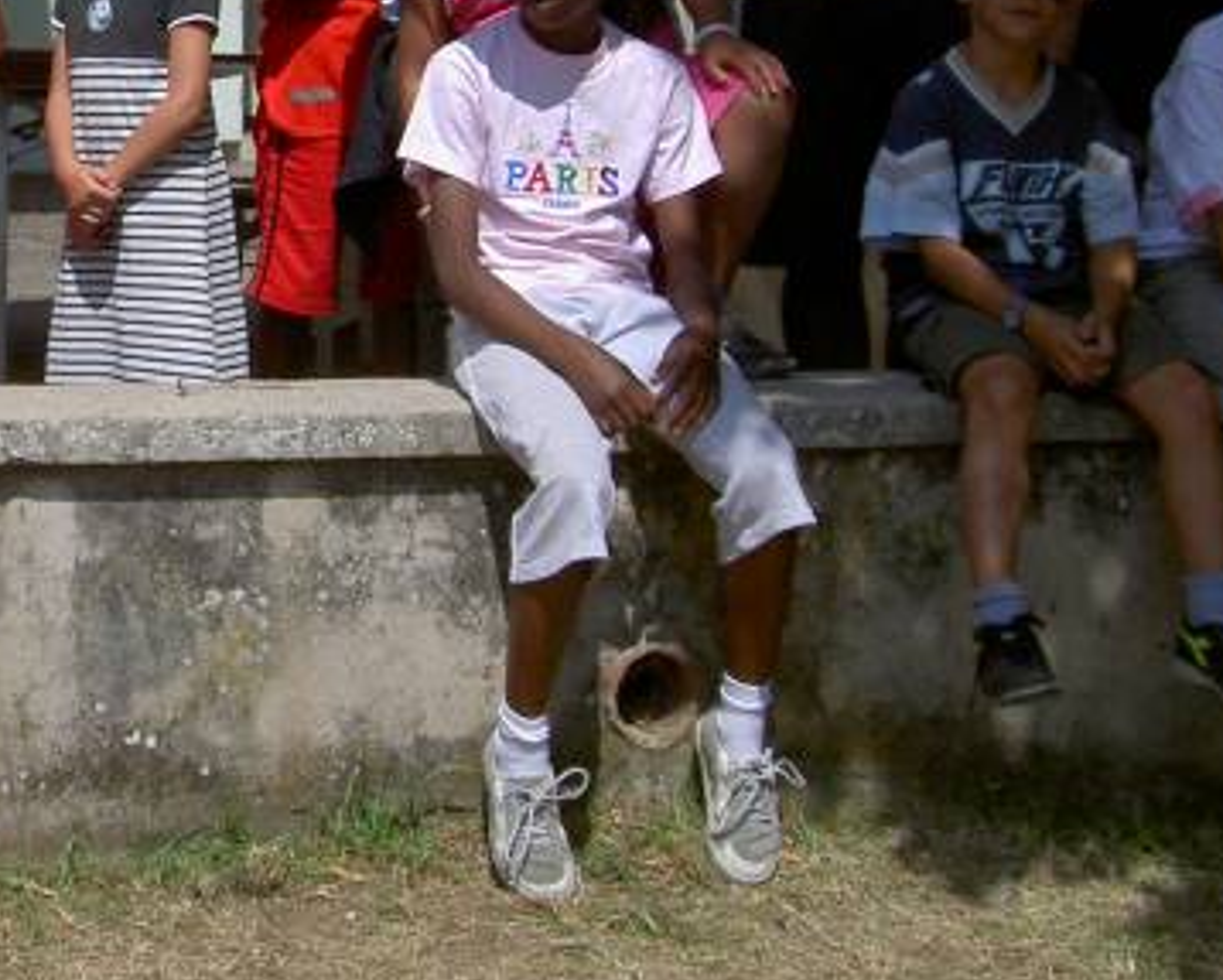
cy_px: 215
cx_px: 17
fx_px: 3079
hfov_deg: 21.7
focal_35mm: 85
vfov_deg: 18.0
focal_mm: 8
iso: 100
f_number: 4.7
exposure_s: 1/800
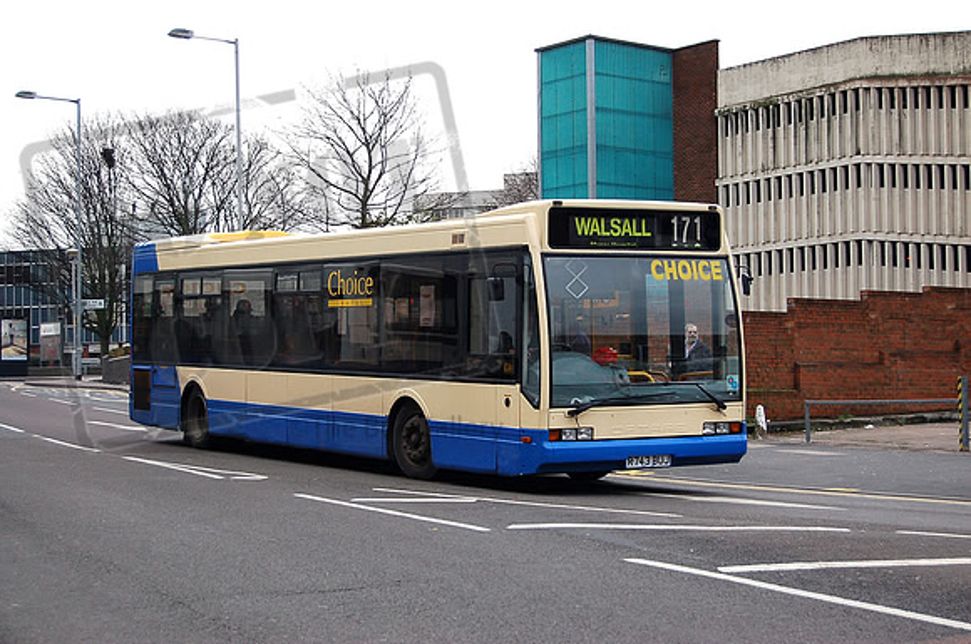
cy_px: 322
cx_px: 486
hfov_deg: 29.9
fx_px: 1818
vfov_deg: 20.1
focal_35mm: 68
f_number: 5.3
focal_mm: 45
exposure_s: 1/500
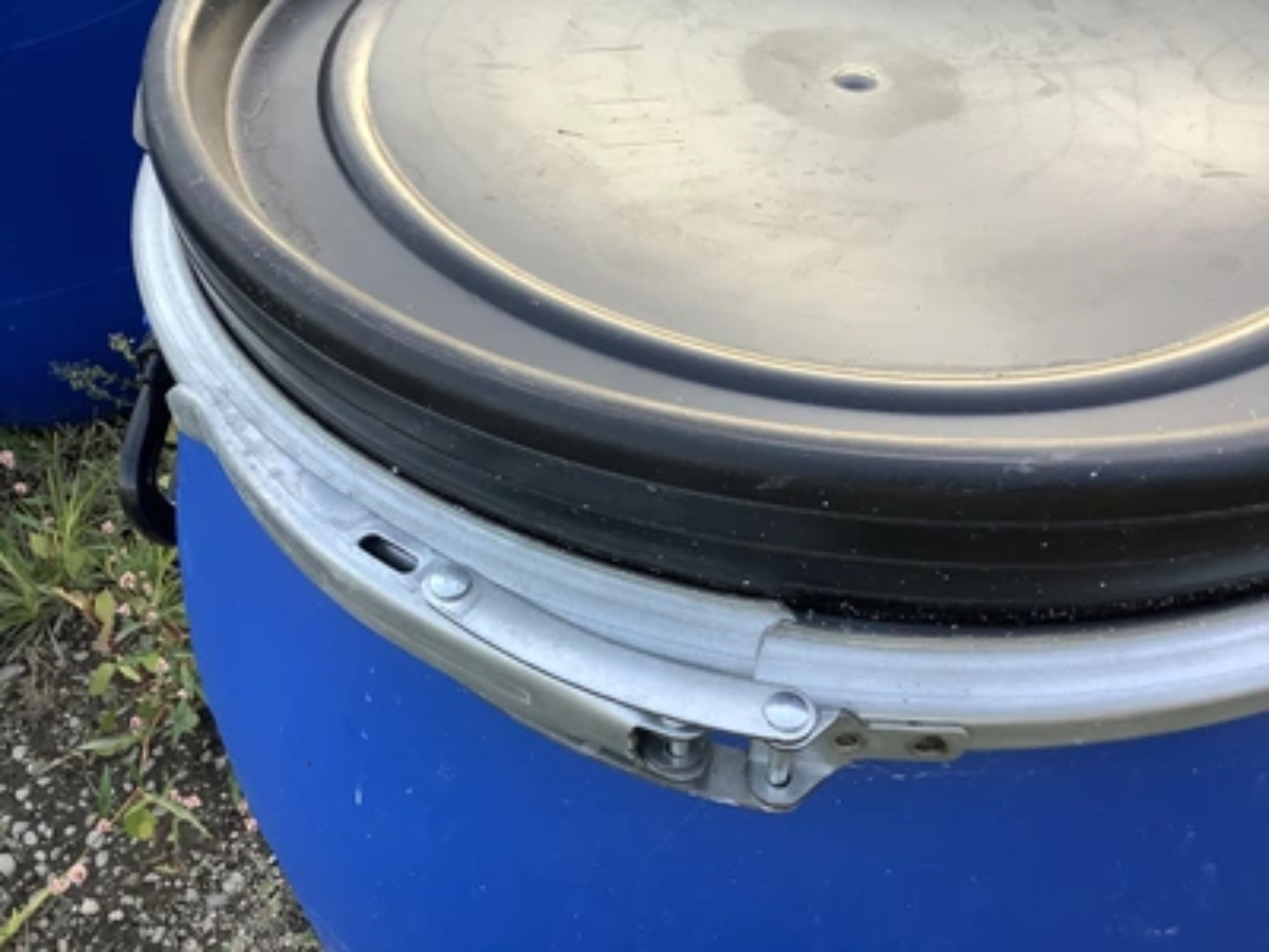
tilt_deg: -49.0
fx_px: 1136
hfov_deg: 58.4
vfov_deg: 45.4
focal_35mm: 31
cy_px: 476
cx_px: 634
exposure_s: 1/60
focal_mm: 3.3
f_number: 2.4
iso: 50
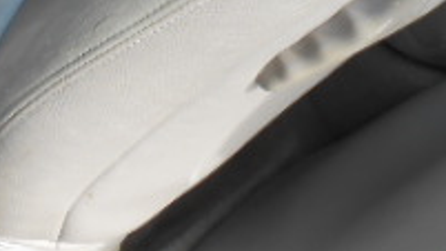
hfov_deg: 21.8
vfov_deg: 12.4
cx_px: -98
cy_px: -180
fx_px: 1064
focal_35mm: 90
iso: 80
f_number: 3.5
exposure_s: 1/100
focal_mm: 4.6
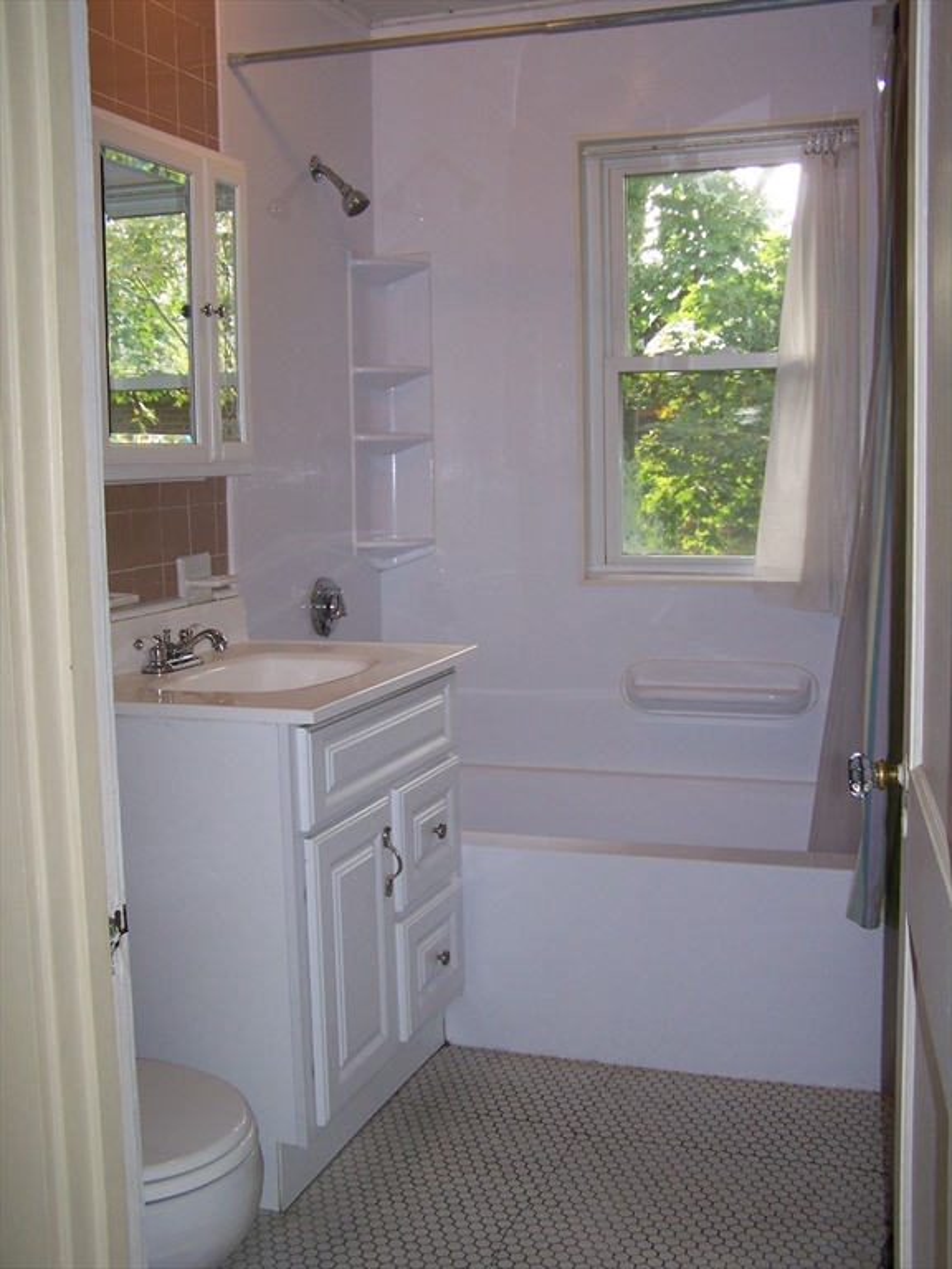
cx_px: 476
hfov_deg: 37.7
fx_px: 1393
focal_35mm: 38
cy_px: 634
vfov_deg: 49.0
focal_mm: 6.3
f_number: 2.8
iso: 80
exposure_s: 1/60
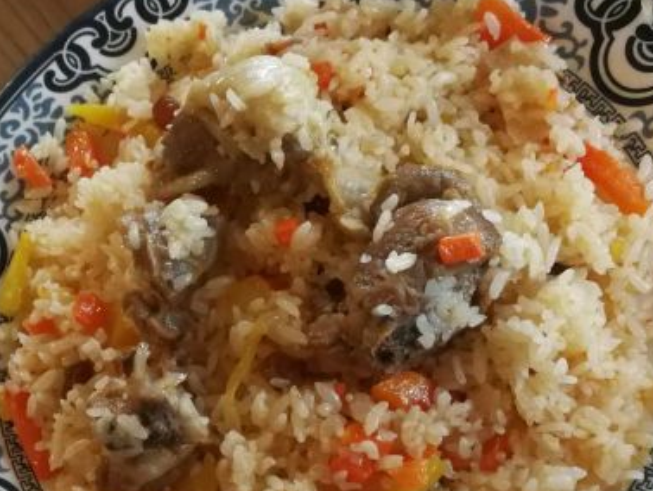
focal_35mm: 50
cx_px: 200
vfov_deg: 28.9
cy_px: 328
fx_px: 944
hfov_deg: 37.6
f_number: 2.2
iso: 500
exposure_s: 1/25
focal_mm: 3.95
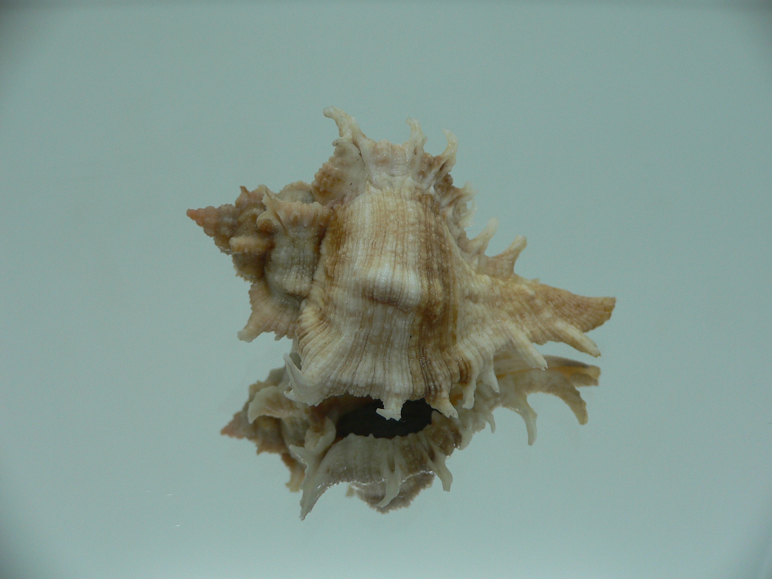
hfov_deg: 52.6
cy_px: 290
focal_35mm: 35
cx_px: 386
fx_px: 781
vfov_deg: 40.7
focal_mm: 4.6
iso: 80
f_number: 2.8
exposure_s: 1/60
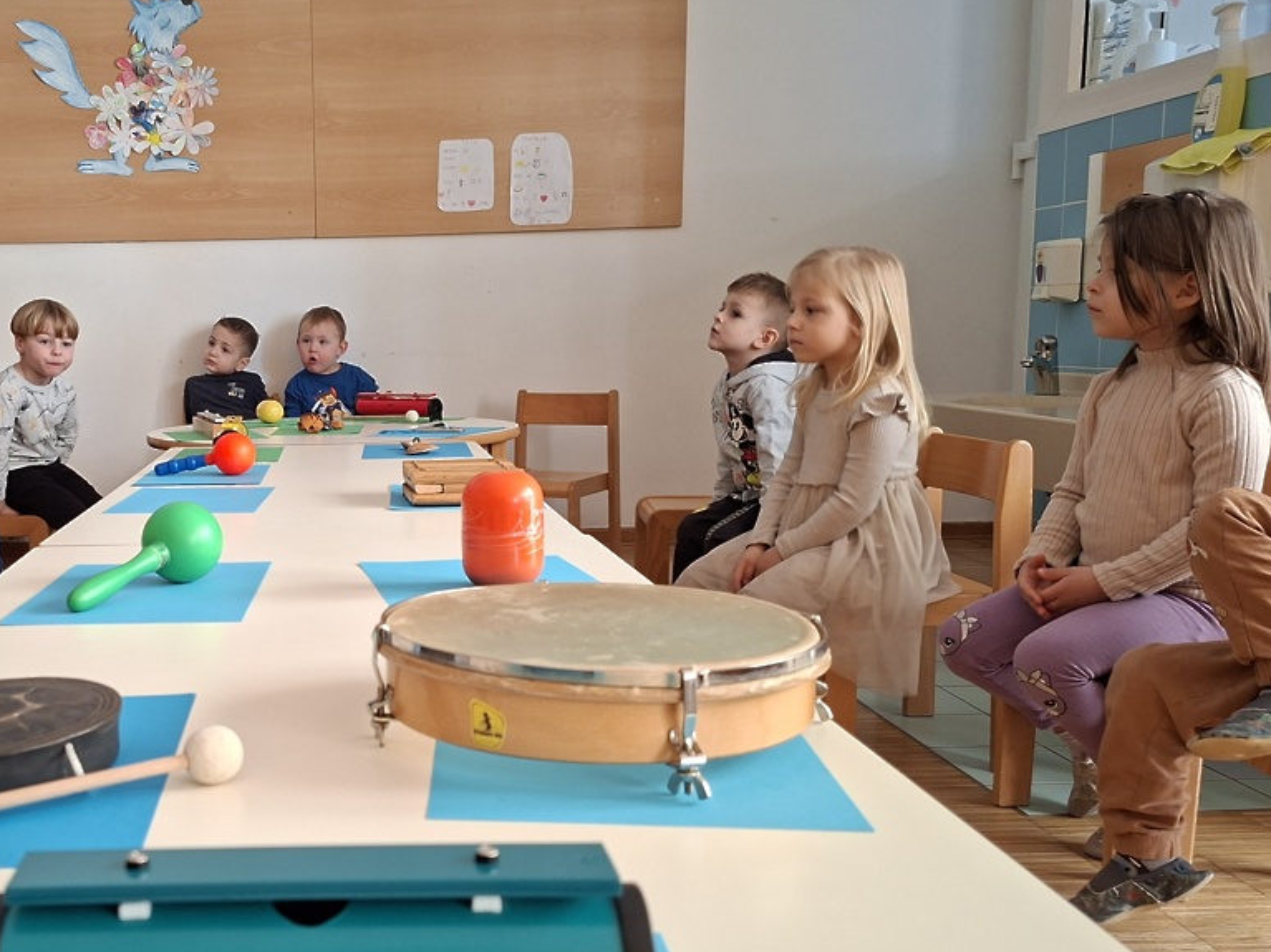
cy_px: 548
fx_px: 1322
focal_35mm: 36
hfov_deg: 49.1
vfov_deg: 39.6
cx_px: 302
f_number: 1.8
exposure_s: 1/50
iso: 250
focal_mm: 5.54
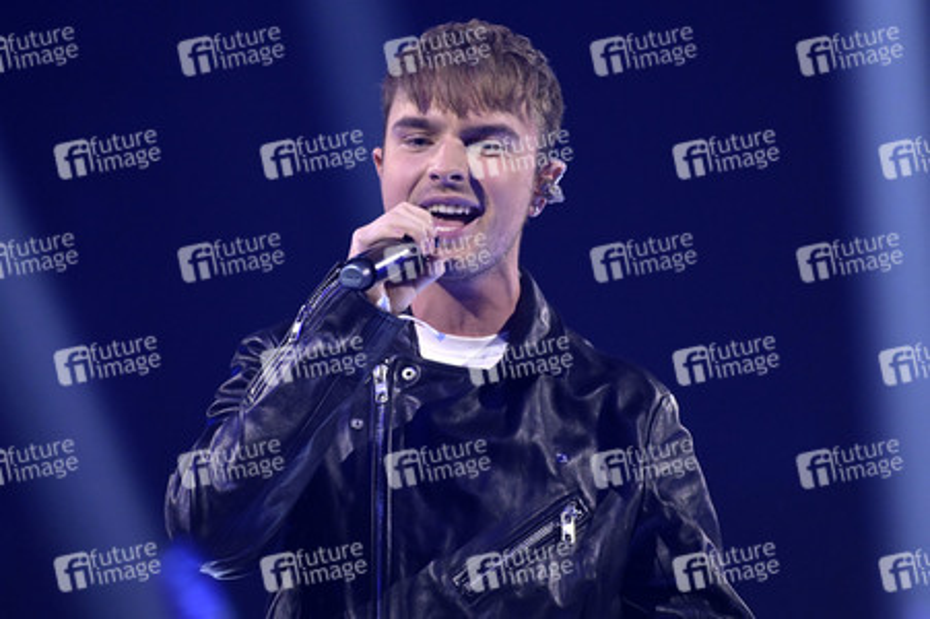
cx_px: 465
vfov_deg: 2.7
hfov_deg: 4.1
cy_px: 310
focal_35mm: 500
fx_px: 12907
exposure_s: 1/320
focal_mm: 500
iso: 6400
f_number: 5.6
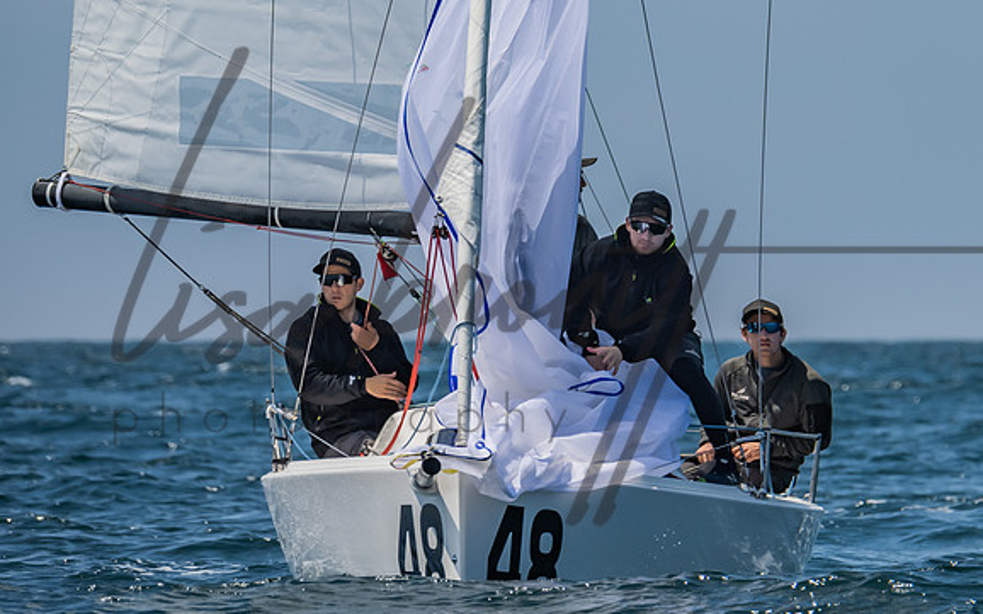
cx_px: 904
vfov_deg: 2.3
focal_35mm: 579
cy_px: 11
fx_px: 15508
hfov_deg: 3.6
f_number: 6.3
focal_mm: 290
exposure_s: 1/2500
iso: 400
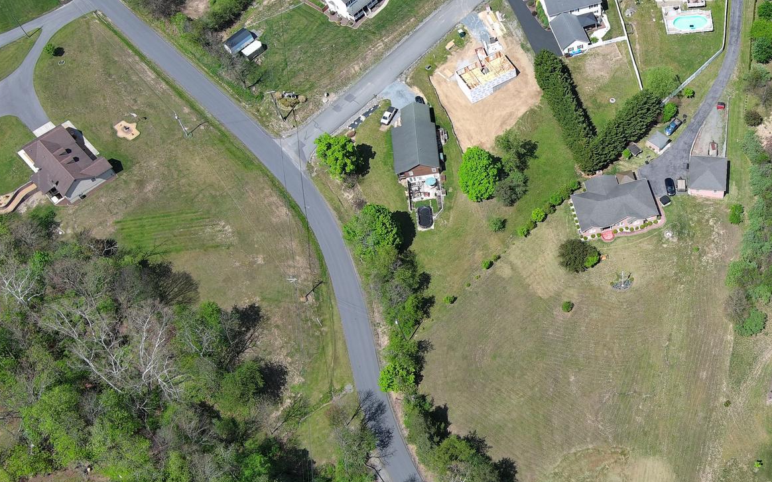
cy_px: 251
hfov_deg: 36.8
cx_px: 669
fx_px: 1094
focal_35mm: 52
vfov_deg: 24.9
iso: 100
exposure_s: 1/1029
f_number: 2.8
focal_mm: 10.57
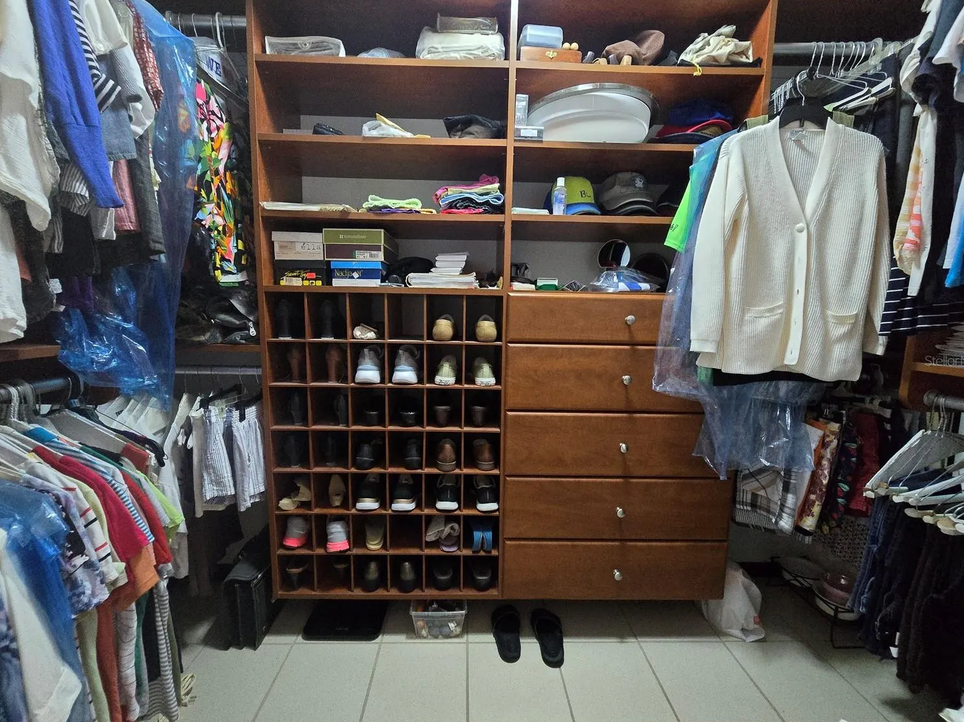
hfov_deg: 102.0
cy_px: 360
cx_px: 467
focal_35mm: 14
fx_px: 390
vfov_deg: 85.7
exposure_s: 1/24
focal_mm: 2.2
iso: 1250
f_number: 2.2
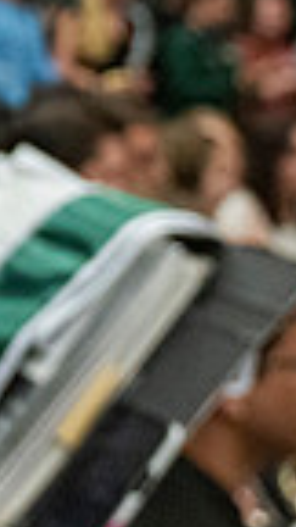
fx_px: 1409
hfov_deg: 9.5
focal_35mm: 101
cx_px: -585
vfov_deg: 20.3
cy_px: -31
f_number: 4
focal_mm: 24
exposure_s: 1/500
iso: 10000
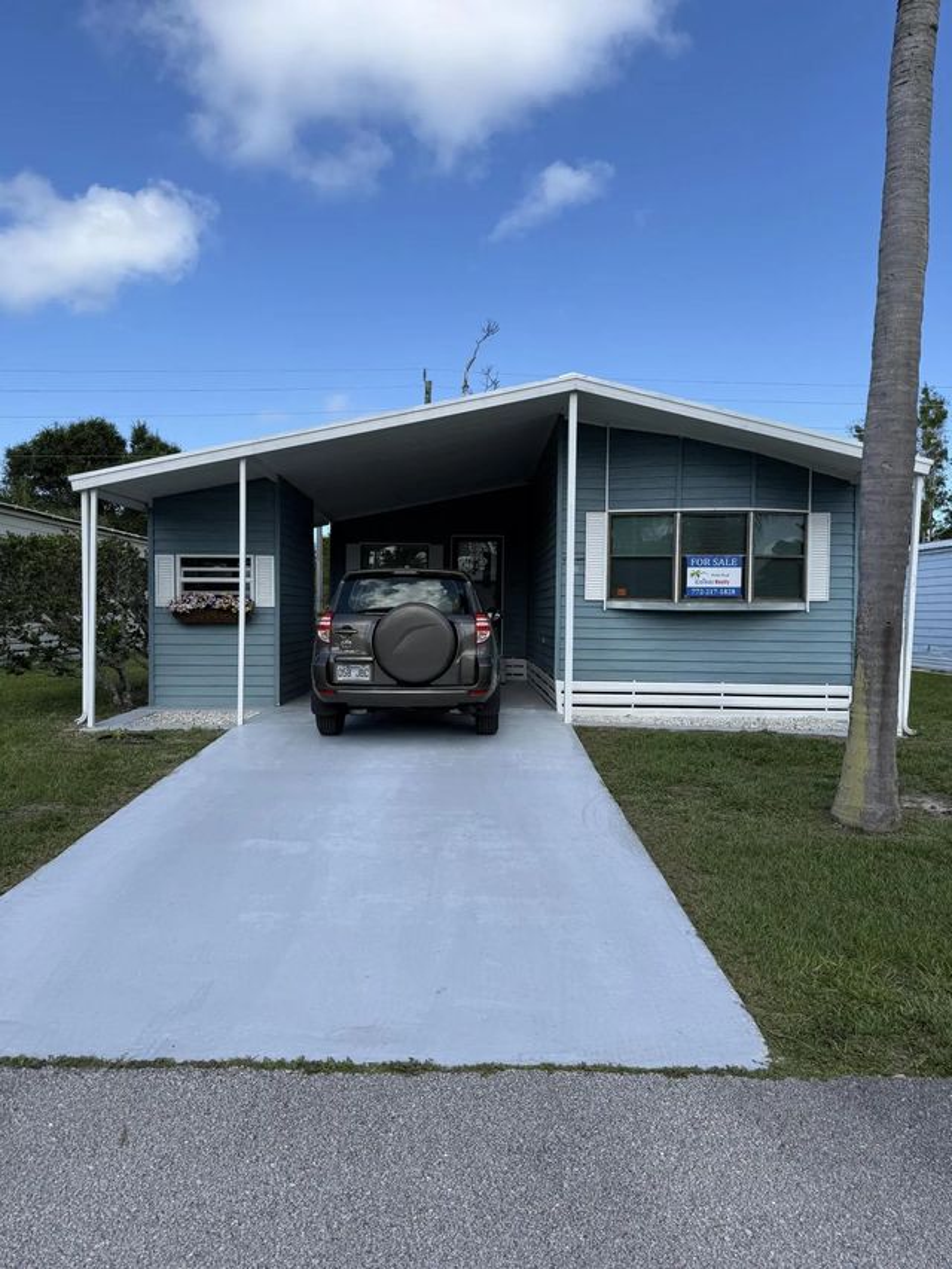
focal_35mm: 24
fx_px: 880
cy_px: 634
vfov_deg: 71.6
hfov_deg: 56.8
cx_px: 476
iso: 80
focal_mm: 6.76
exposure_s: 1/3279
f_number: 1.78
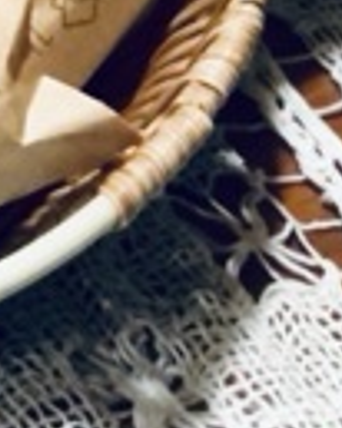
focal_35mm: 302
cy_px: -610
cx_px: -400
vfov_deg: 6.1
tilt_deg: -42.8
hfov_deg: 5.0
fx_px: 3826
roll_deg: -1.2
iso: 320
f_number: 2.8
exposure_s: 1/30
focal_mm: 6.6
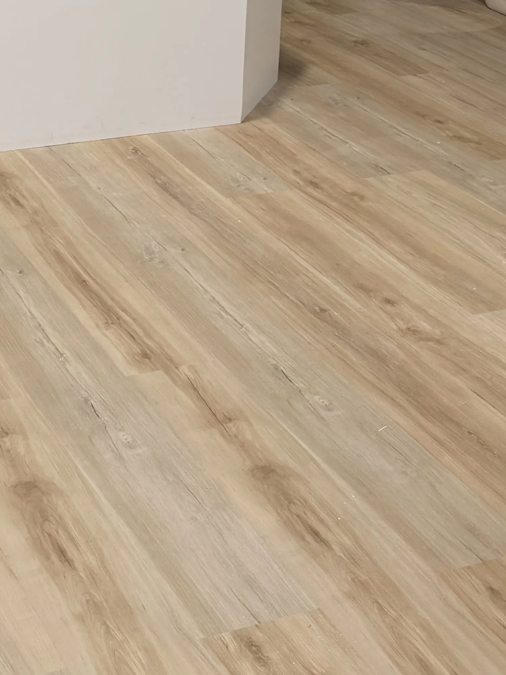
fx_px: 1345
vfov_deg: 26.2
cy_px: -46
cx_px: -23
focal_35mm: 69
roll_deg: -0.6
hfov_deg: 20.5
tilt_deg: -13.4
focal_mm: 6.76
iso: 125
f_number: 1.78
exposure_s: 1/60
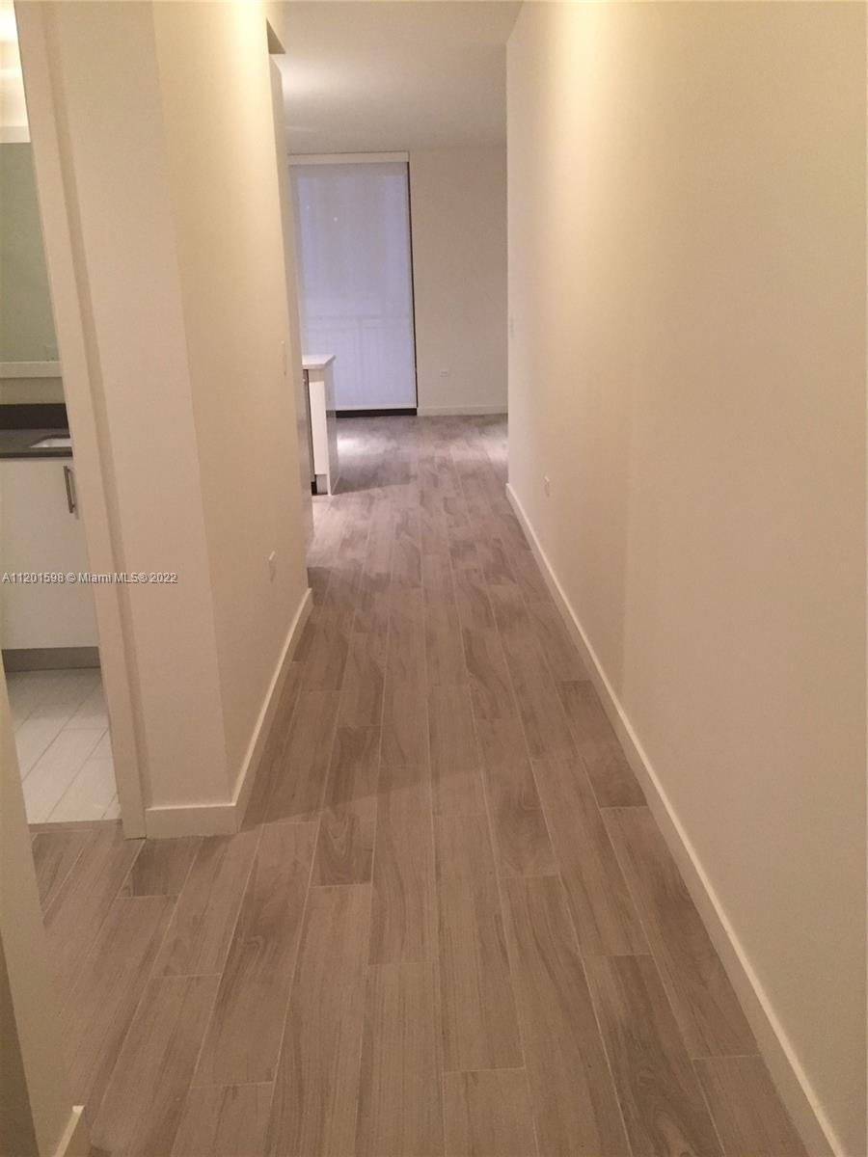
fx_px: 970
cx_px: 434
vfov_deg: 61.7
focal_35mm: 29
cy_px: 578
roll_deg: +1.7
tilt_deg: -16.4
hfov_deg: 48.2
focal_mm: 4.15
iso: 160
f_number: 2.2
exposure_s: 1/30
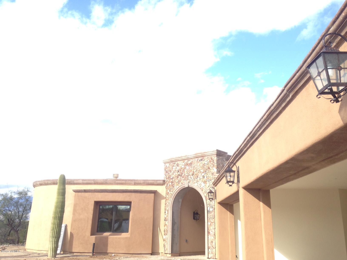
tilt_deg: +16.7
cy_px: 130
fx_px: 331
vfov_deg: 42.9
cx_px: 174
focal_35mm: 33
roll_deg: -3.2
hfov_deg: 55.4
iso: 50
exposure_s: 1/390
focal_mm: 4.12
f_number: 2.4
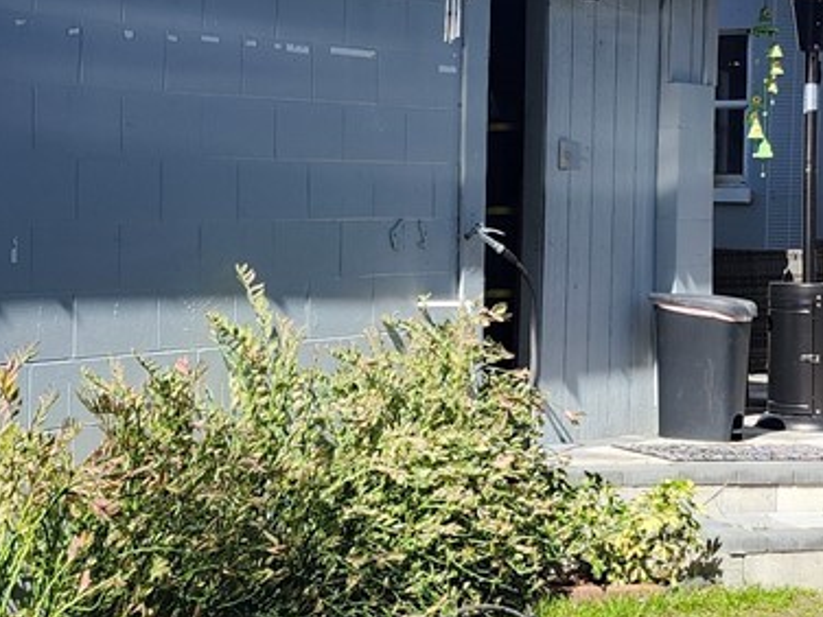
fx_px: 2330
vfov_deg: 15.0
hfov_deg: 20.0
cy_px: 184
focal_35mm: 98
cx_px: 306
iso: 25
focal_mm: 5.54
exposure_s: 1/1300
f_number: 1.8
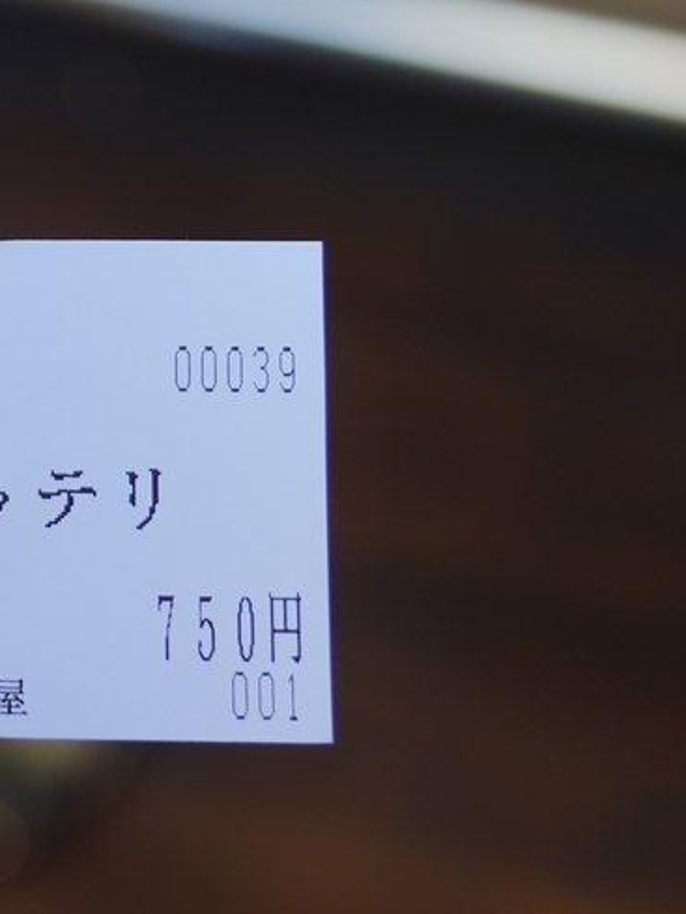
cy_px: 485
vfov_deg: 42.9
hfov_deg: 30.1
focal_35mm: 44
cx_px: -34
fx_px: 1162
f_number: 4
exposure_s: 1/30
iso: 250
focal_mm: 28
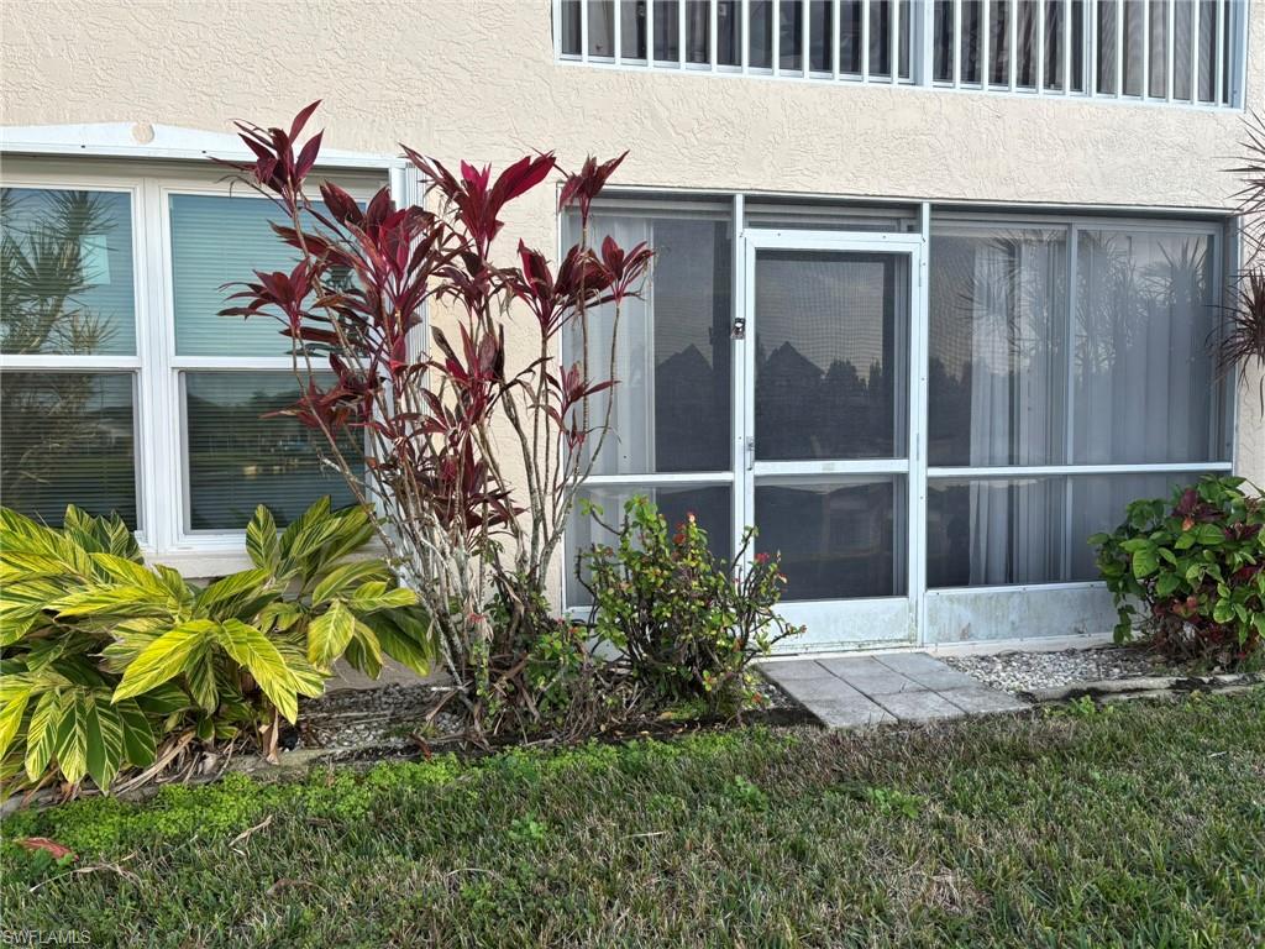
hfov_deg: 67.3
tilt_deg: -2.5
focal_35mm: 26
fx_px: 950
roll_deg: +0.7
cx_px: 632
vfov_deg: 53.1
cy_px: 474
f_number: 1.6
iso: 50
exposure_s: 1/464
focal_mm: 5.96
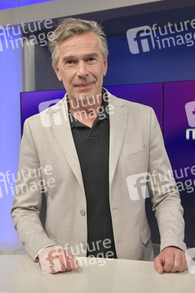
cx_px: 98
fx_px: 326
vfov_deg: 48.5
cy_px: 146
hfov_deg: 33.3
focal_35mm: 40
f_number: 6.3
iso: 2500
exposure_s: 1/200
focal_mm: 40
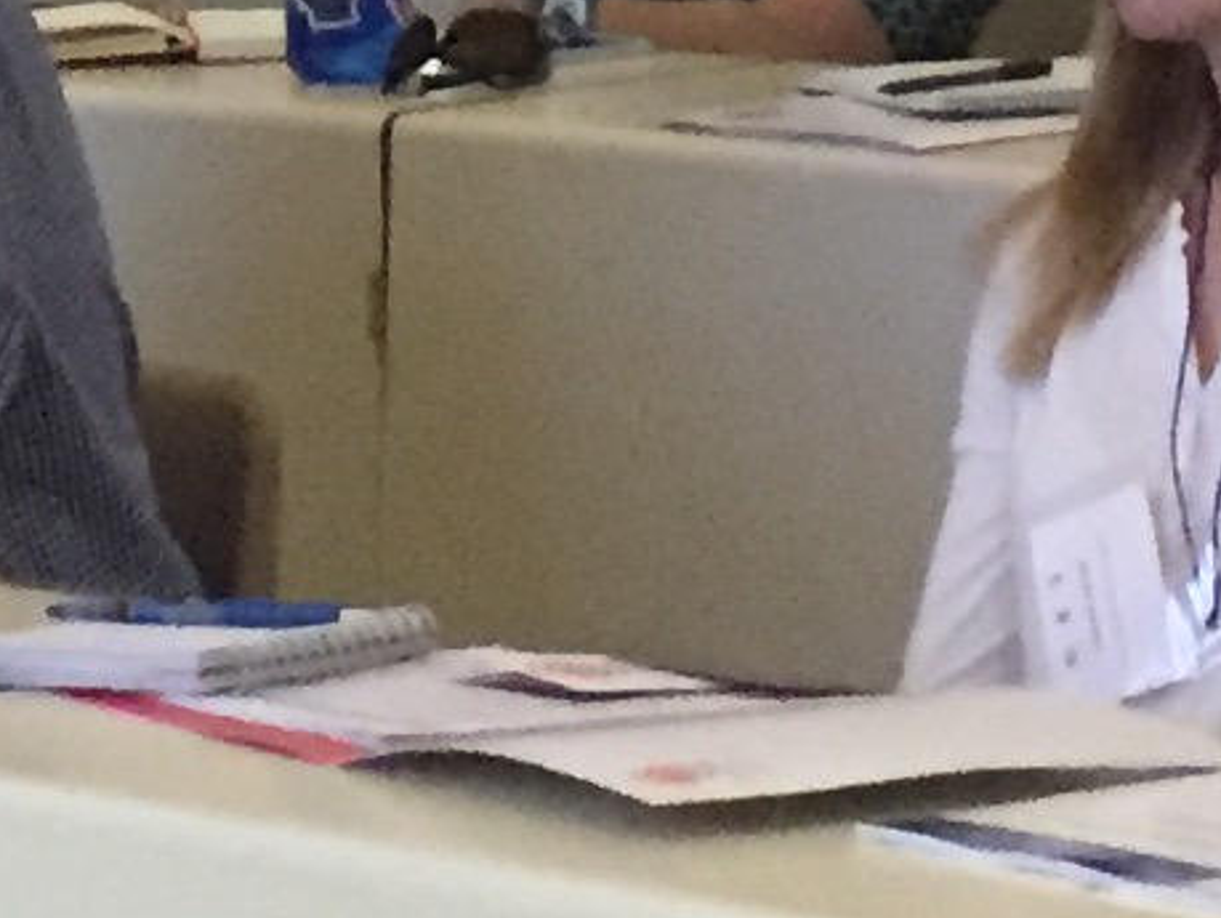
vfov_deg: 6.9
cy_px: -993
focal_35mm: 206
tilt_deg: +2.9
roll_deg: +0.1
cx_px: 564
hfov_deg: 9.6
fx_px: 7272
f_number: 2.2
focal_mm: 4.15
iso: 320
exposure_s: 1/17
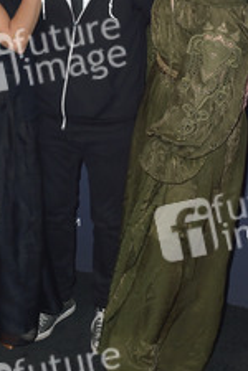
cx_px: 90
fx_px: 734
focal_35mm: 71
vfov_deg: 28.4
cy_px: 140
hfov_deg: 19.1
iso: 250
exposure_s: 1/250
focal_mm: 40
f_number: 5.6
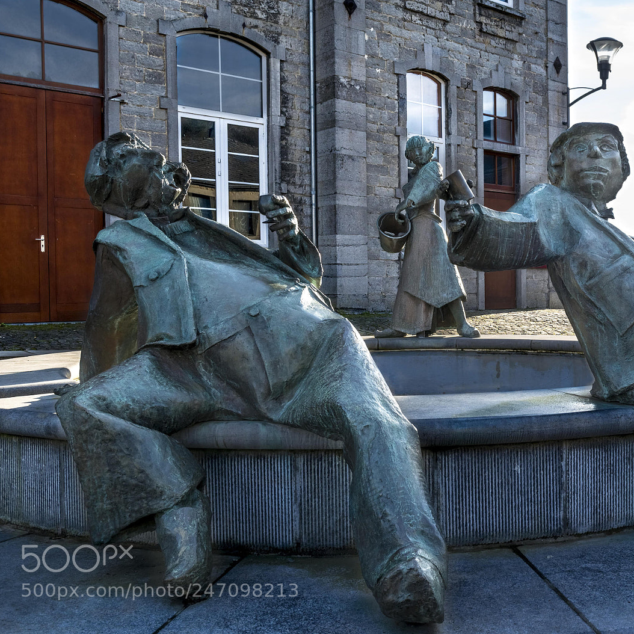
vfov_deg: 41.9
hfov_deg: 40.8
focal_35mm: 40
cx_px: 465
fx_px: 829
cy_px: 316
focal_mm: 31
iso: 200
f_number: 11
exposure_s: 1/100
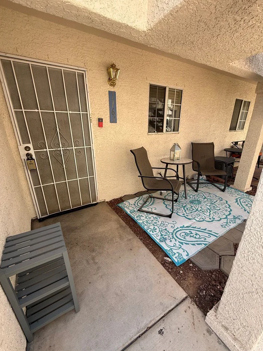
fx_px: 152
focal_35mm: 15
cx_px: 137
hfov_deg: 81.7
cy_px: 182
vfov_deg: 98.1
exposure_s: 1/285
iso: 50
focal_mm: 2.22
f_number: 2.2
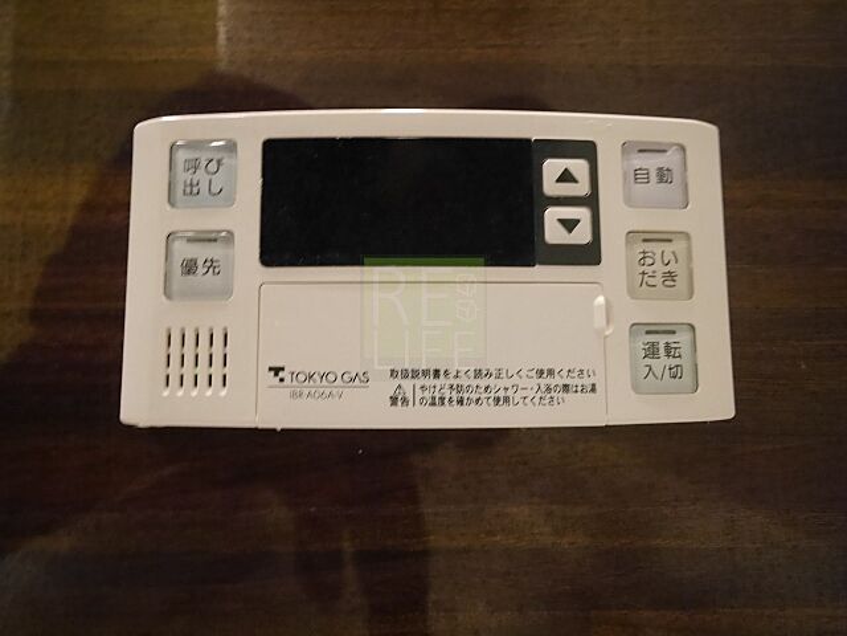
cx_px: 424
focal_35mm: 20
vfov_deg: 66.0
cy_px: 318
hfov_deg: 81.7
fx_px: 489
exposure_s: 1/30
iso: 3200
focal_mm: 10
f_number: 4
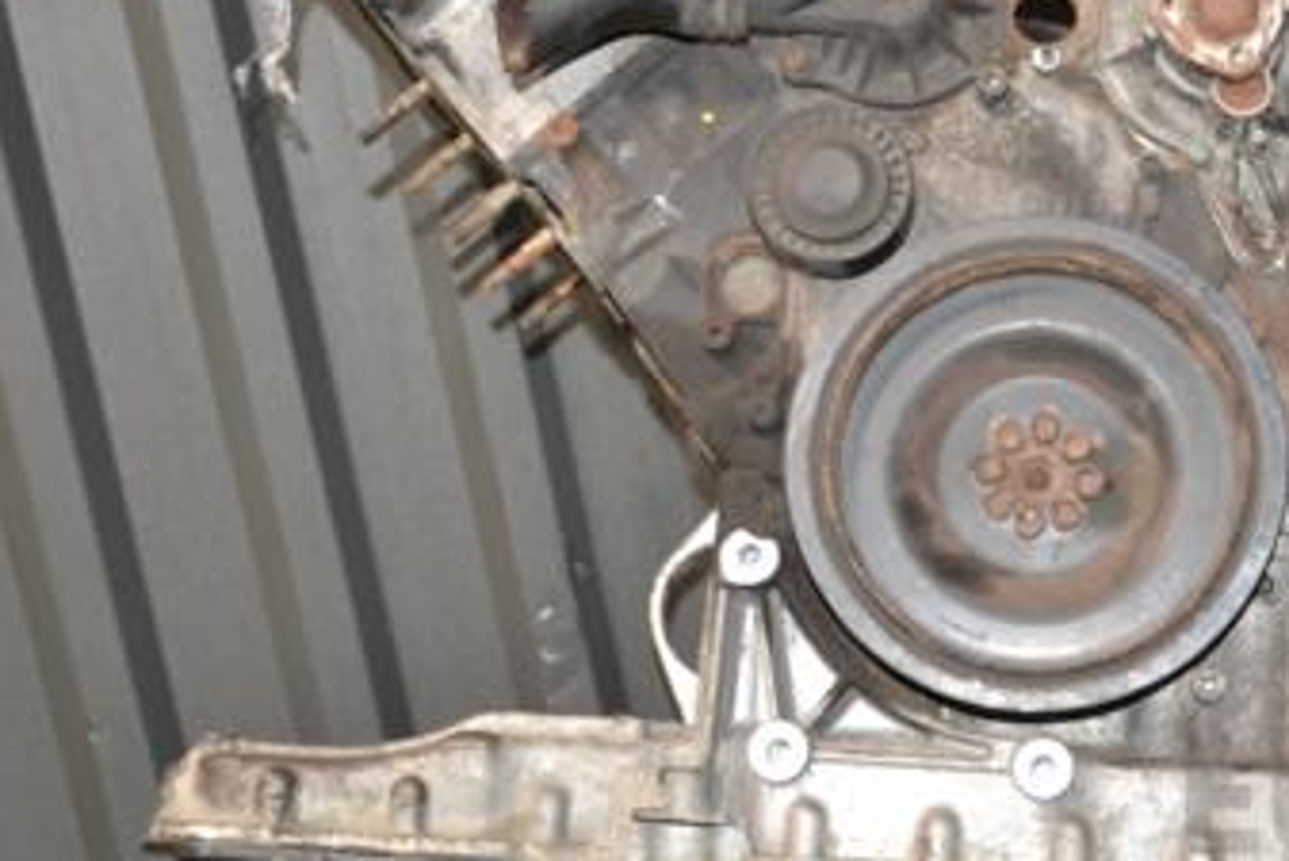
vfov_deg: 17.0
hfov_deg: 24.7
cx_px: 1113
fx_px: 2866
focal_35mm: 80
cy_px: 287
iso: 800
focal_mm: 30
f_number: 5
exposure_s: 1/60
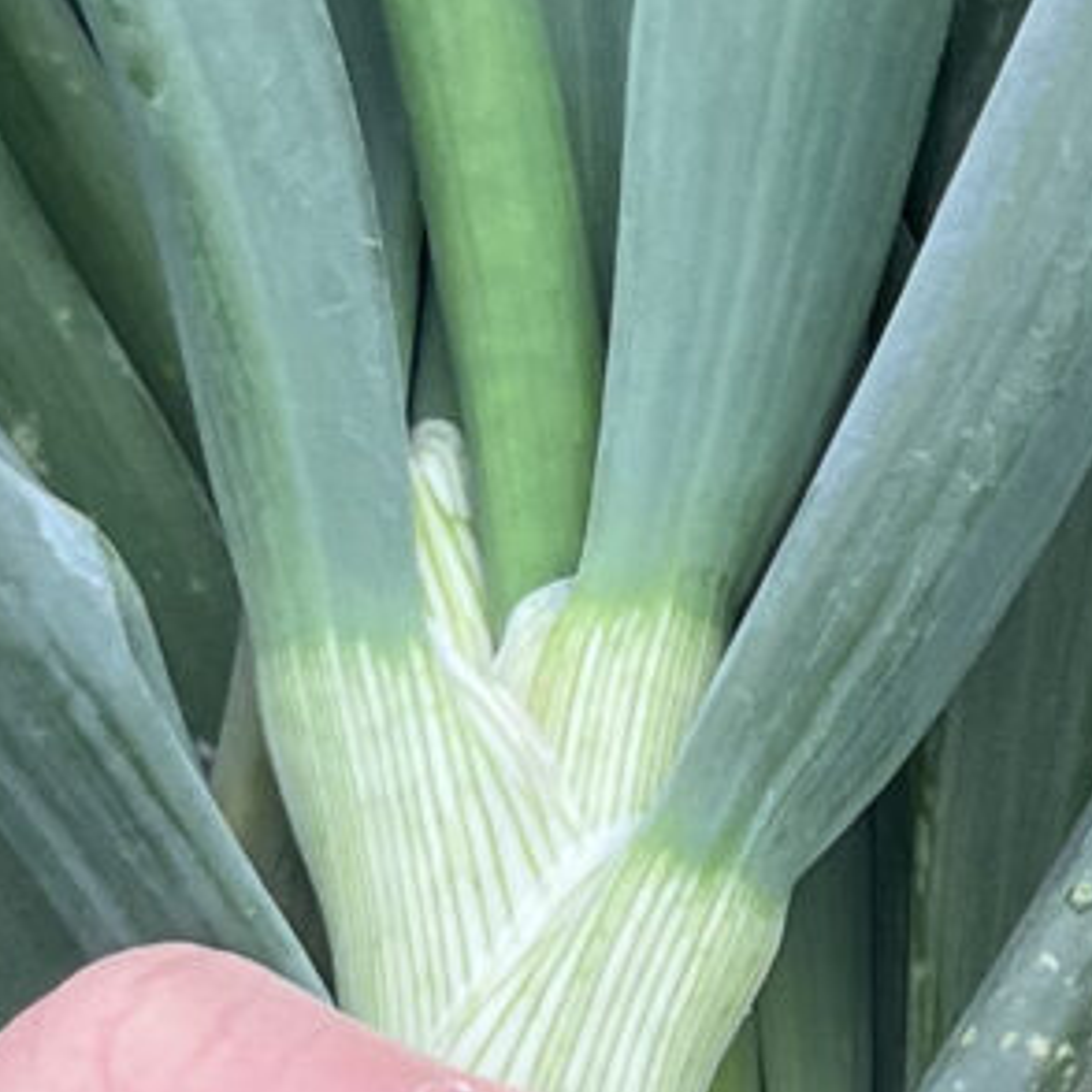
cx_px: 1411
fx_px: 7138
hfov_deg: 8.6
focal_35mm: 200
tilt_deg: -33.9
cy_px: 260
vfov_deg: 8.7
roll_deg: +3.6
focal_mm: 5.1
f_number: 1.6
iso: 50
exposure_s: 1/598
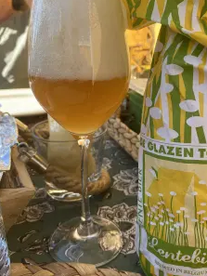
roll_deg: -1.6
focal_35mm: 35
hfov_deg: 40.4
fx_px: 279
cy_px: 132
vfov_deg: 52.6
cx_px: 130
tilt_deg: -18.5
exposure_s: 1/747
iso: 32
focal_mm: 4.25
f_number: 1.8
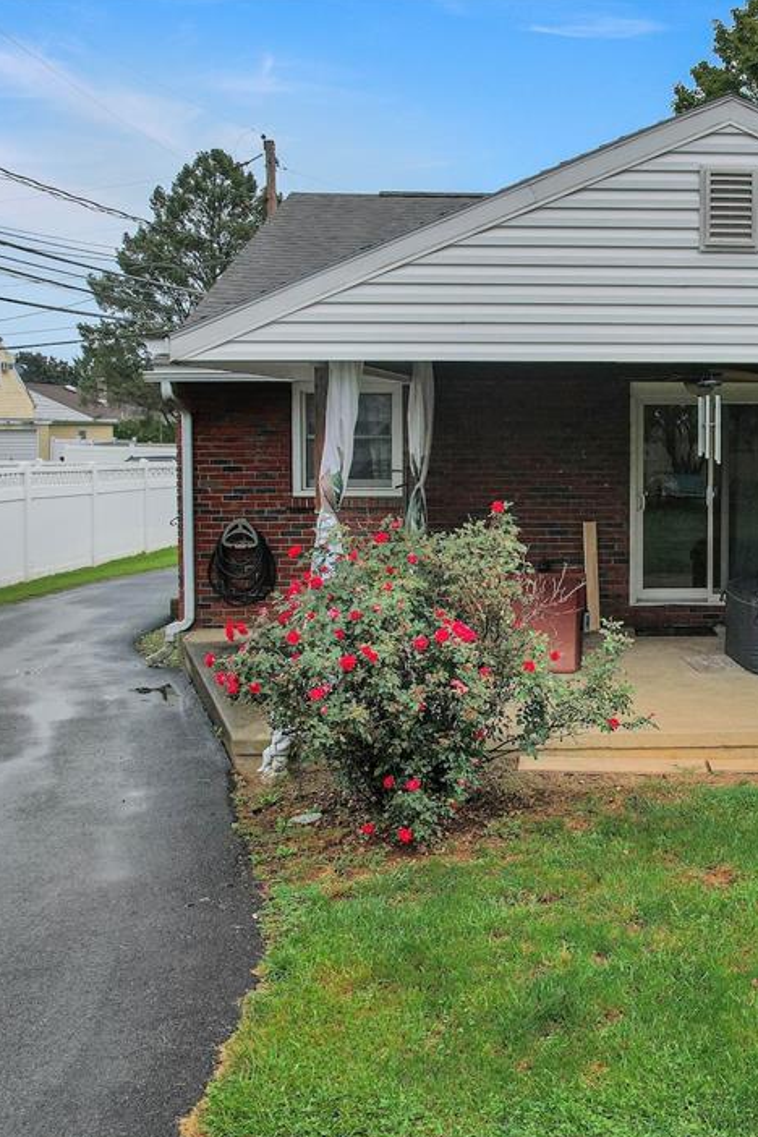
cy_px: 579
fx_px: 1074
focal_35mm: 34
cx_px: 662
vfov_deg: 55.8
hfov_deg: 36.8
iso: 100
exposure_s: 1/2000
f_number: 2.8
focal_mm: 8.38
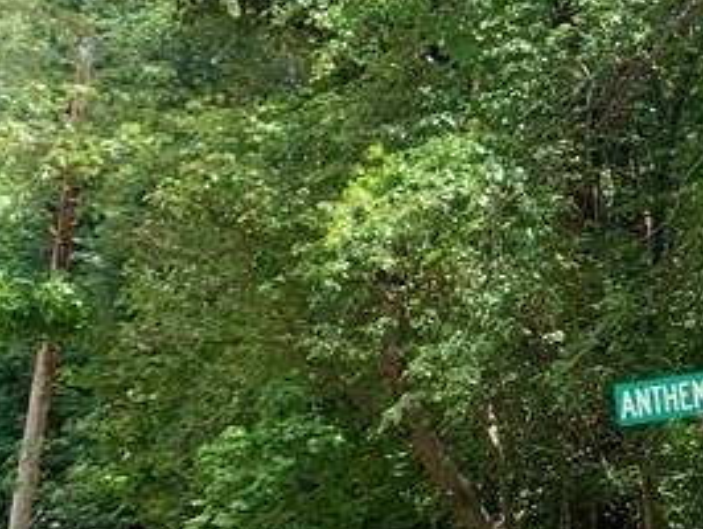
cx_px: 1300
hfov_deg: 16.2
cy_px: 291
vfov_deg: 14.8
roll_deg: -3.1
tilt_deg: +4.4
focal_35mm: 100
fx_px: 2033
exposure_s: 1/275
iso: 25
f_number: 1.8
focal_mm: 4.25
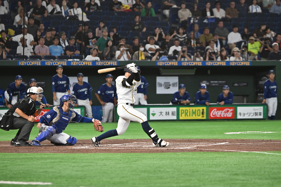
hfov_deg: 8.6
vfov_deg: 5.7
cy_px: 94
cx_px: 140
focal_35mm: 240
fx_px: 1873
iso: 1600
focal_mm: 160
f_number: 2.8
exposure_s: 1/1000
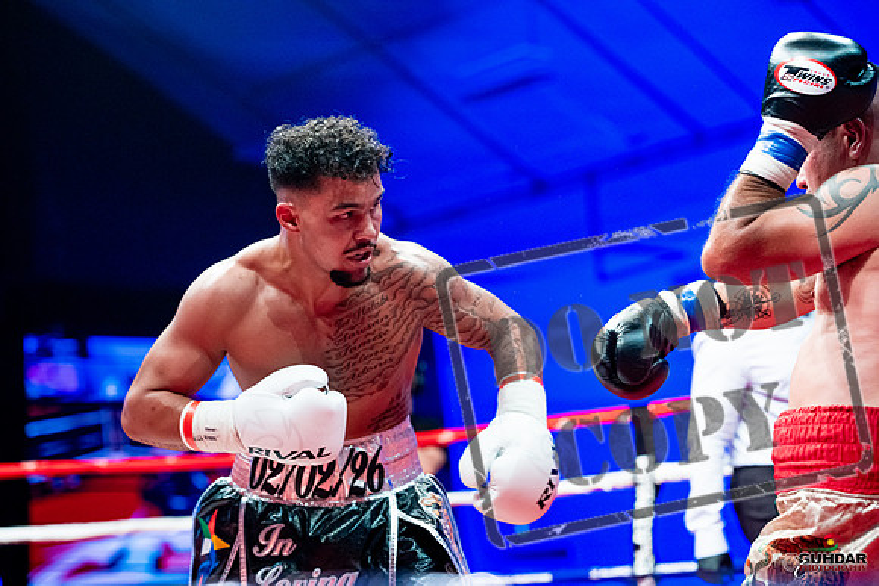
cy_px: 293
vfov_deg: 18.0
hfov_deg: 26.6
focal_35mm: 76
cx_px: 440
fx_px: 1856
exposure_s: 1/1000
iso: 4000
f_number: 2.8
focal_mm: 76
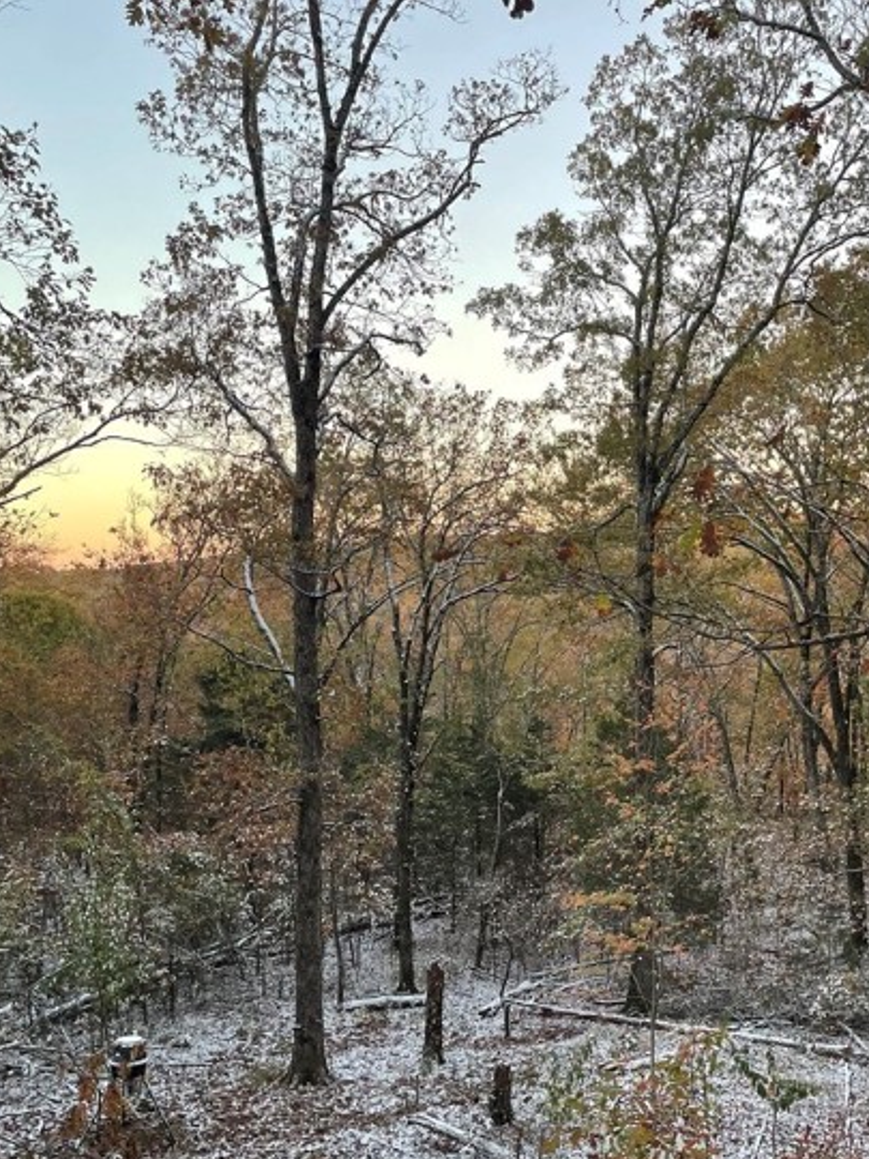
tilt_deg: -4.7
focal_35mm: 37
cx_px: 577
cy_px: 719
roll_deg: +0.2
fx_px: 1238
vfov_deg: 49.7
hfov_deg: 38.2
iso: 80
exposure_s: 1/121
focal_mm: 4.2
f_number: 1.6
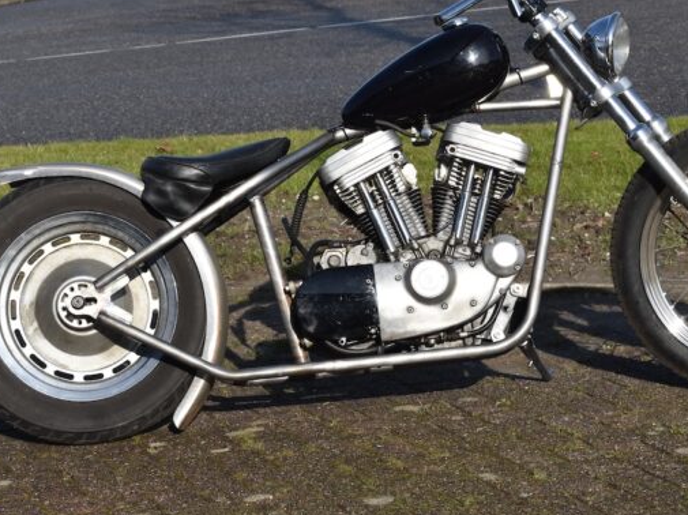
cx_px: 395
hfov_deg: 16.3
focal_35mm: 121
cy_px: 238
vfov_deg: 12.3
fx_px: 2398
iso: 200
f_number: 10
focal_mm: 55
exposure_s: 1/400
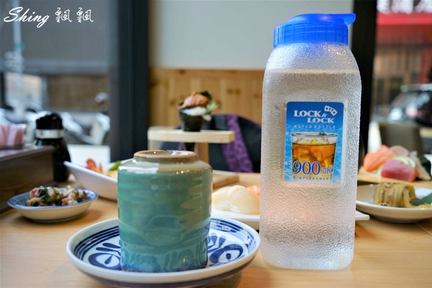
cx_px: 216
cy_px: 144
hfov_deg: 58.7
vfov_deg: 41.1
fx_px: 384
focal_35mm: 32
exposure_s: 1/100
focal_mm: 32
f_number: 5
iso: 200
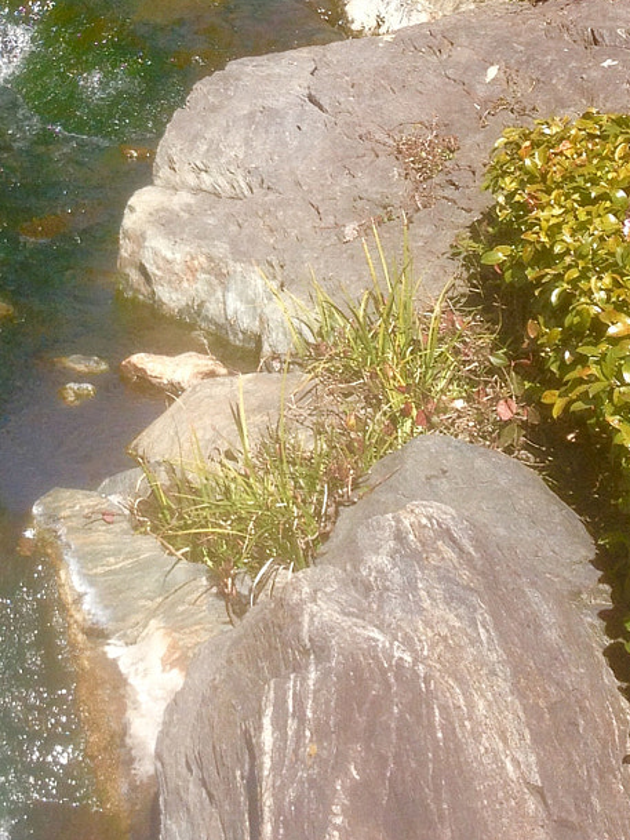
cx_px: 55
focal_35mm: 92
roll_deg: -1.6
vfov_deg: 20.9
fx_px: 2232
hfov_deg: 15.9
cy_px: 83
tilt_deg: -13.2
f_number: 2.4
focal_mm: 4.28
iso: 50
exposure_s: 1/863
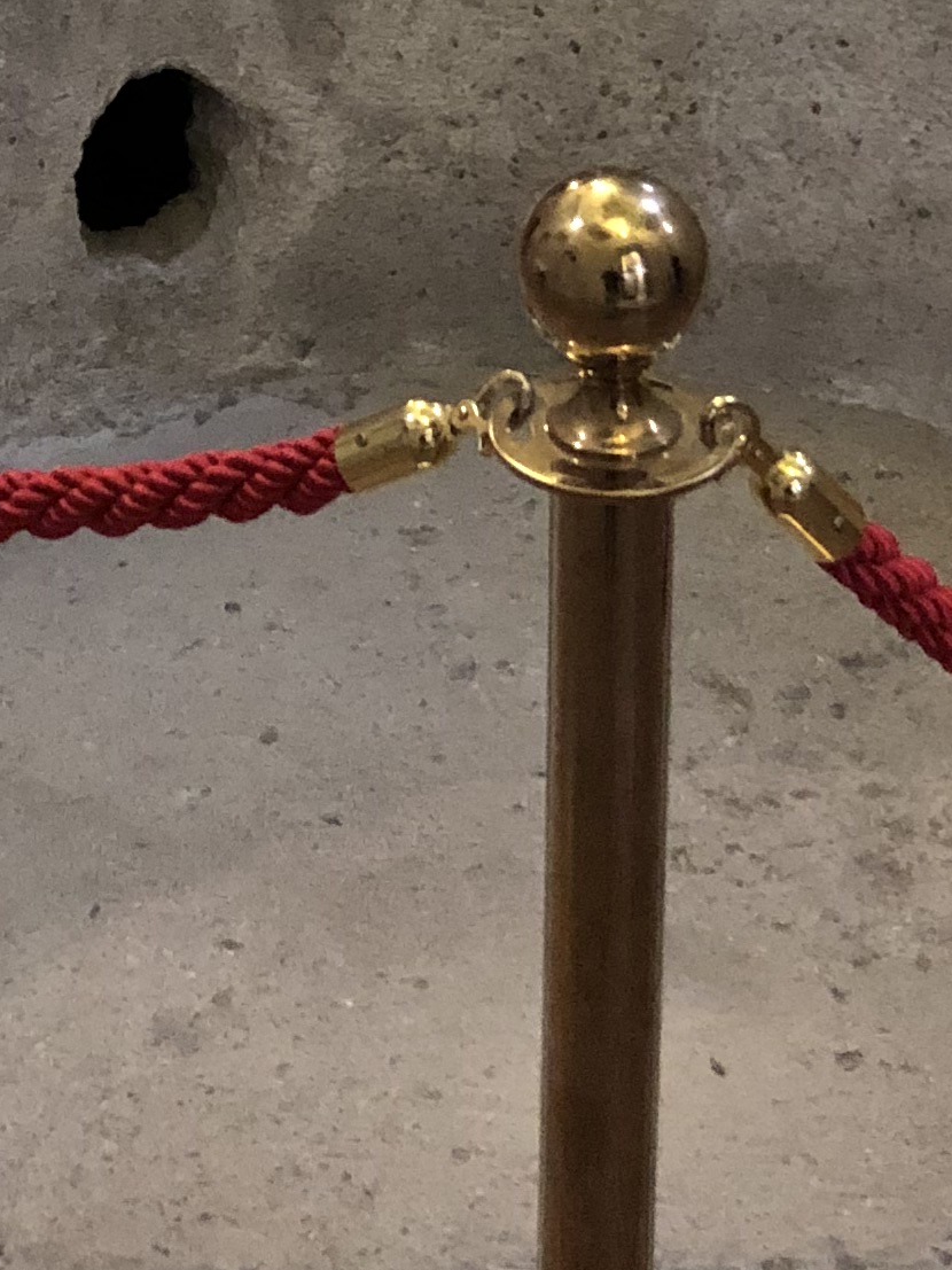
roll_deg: +0.9
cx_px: 358
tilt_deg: -17.3
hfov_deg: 14.5
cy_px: -429
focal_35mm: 102
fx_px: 3741
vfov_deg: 17.9
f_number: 1.8
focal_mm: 3.99
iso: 125
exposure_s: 1/4
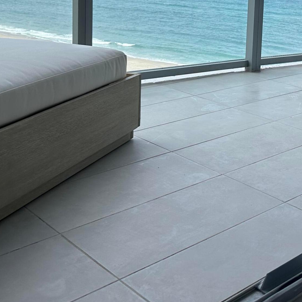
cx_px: 280
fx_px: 543
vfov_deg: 29.5
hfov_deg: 29.6
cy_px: 19
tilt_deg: -6.6
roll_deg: -2.9
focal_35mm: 55
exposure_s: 1/3861
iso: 80
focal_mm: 6.86
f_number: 1.78
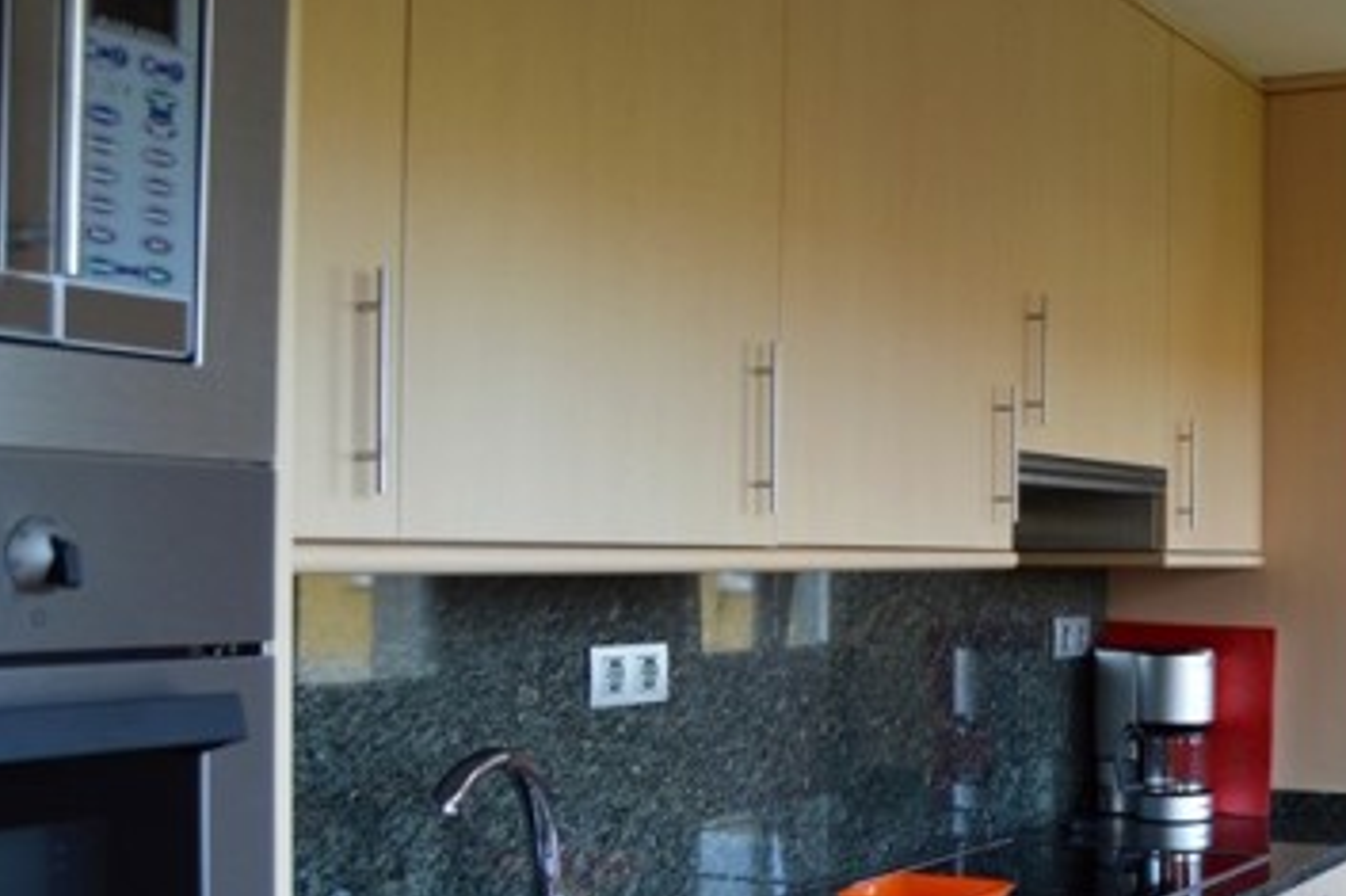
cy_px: 564
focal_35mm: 49
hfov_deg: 38.3
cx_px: 1144
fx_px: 1831
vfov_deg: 27.4
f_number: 4.5
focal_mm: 18
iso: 400
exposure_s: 1/80
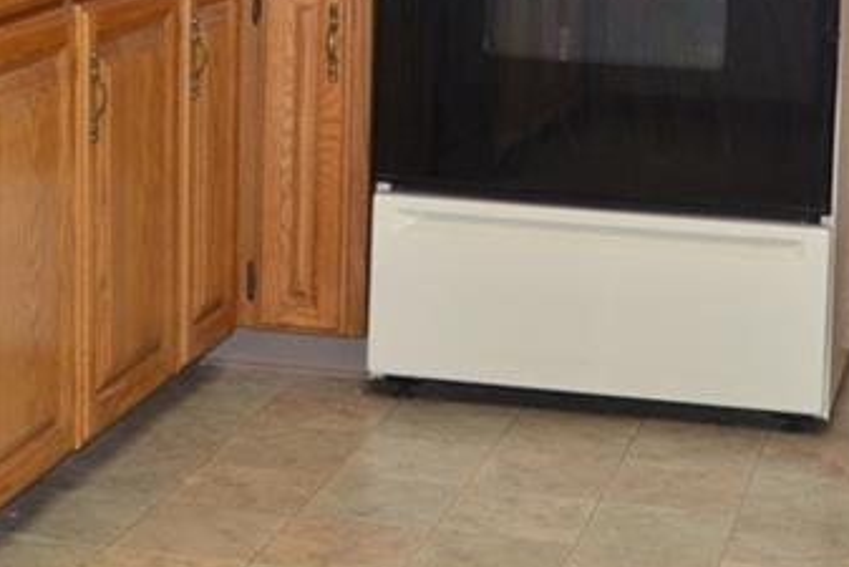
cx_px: 438
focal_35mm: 109
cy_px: -213
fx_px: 2572
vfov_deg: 12.1
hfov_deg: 18.7
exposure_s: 1/60
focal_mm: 24
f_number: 3.8
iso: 800
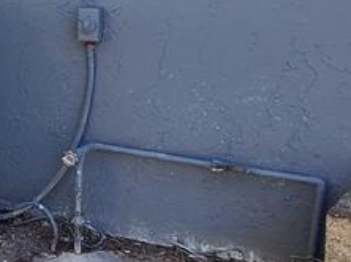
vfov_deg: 24.4
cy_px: 118
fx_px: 608
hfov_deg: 26.6
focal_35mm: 60
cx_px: -120
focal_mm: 2.2
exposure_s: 1/393
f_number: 2.2
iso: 64
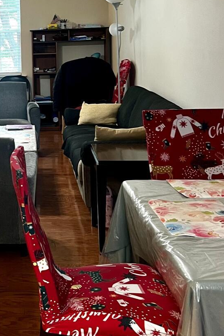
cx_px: -51
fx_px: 616
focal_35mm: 66
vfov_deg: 29.9
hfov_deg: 19.3
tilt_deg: -4.3
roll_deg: +2.5
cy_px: 76
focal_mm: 5.7
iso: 250
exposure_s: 1/60
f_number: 1.5
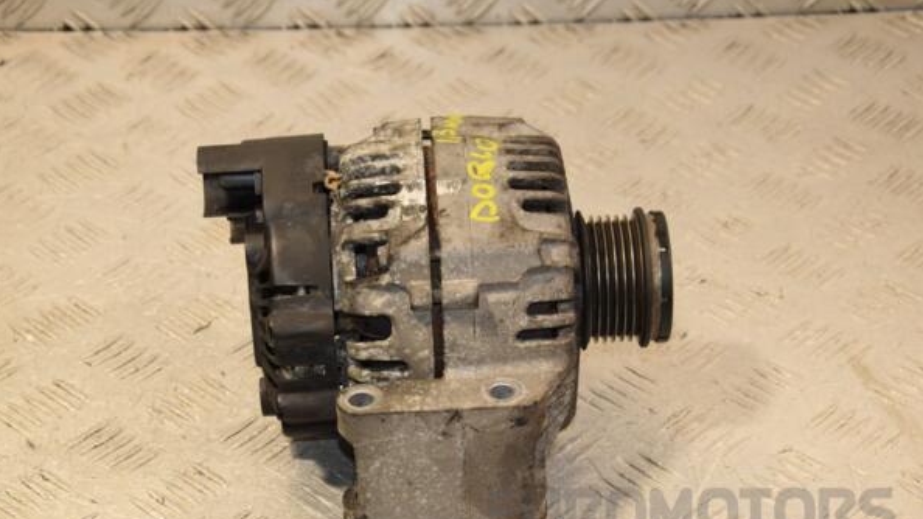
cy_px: 305
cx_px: 458
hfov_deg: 23.2
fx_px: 2251
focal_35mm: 92
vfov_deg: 13.1
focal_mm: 58
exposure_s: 1/200
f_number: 7.1
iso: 800
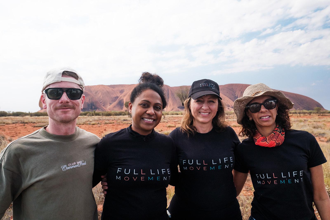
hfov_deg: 73.7
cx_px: 165
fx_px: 220
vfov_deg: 53.1
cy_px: 110
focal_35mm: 24
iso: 640
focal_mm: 16
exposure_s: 1/80
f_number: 6.4
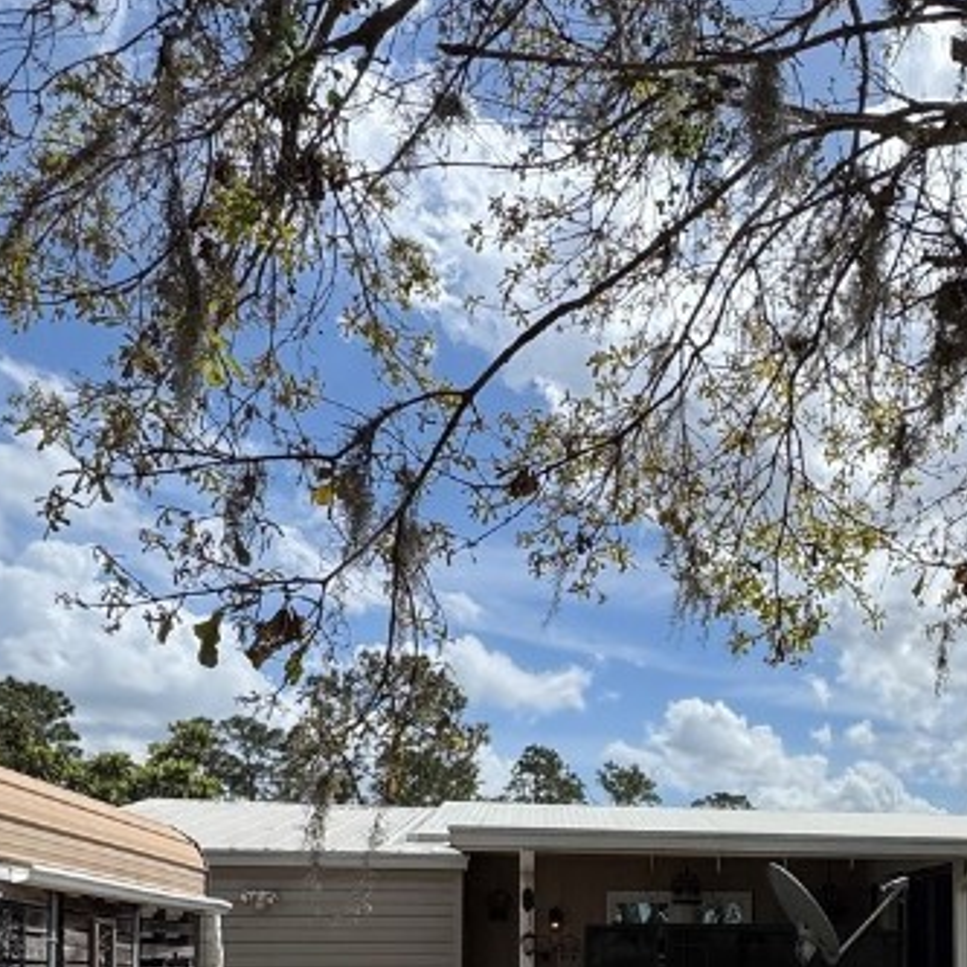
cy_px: 906
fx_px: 1201
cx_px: 836
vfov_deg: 39.9
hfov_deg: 41.1
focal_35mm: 38
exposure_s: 1/3717
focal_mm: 2.22
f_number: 2.2
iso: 40
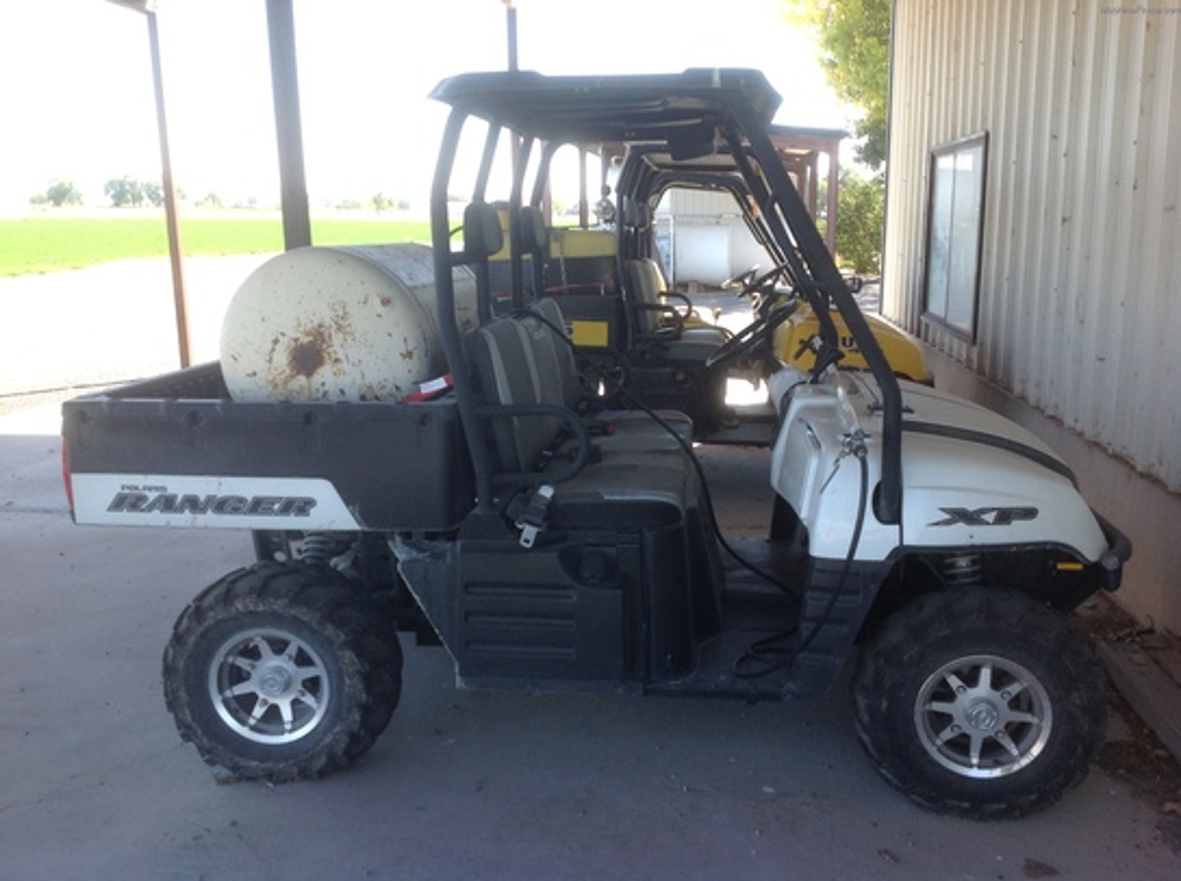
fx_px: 1192
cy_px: 440
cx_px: 590
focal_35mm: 35
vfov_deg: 40.6
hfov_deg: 52.7
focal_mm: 4.28
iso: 50
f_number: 2.4
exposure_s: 1/340
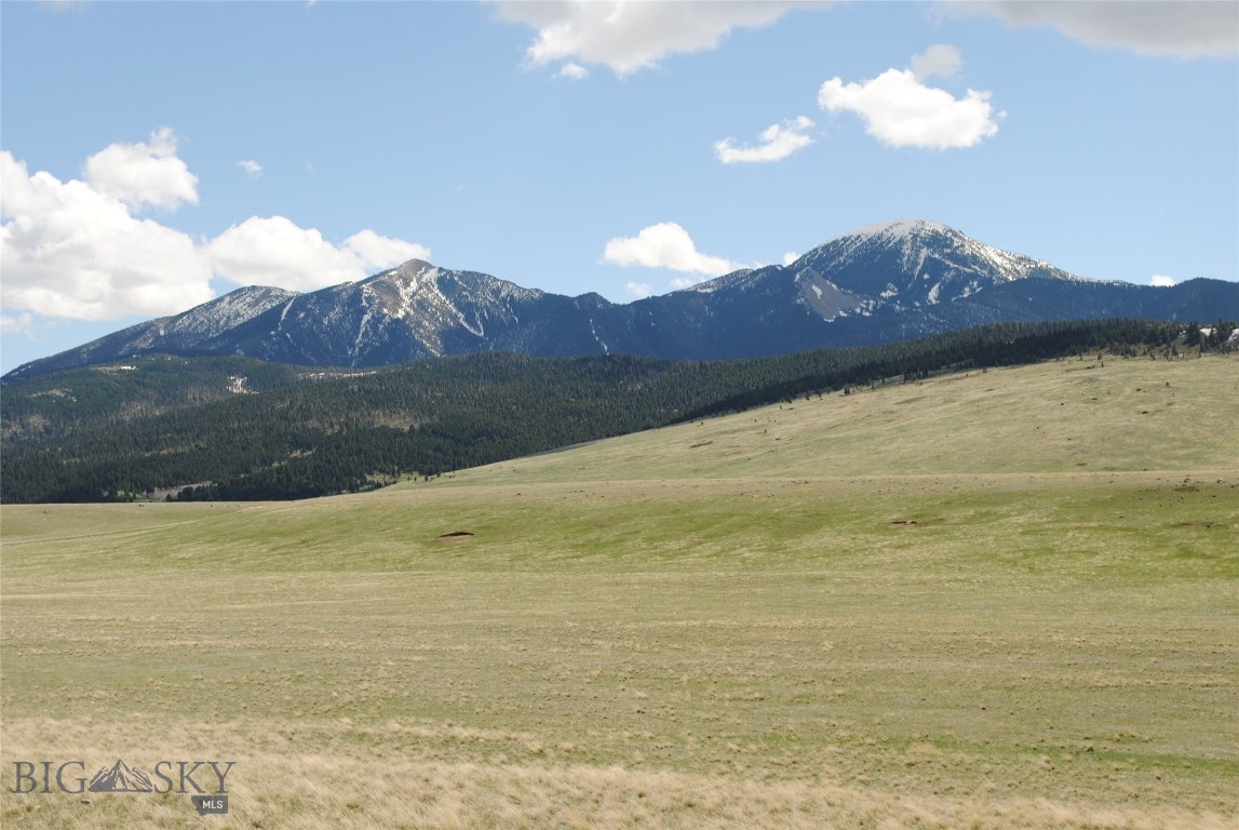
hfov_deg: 33.4
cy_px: 415
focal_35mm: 60
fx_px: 2068
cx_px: 620
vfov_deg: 22.7
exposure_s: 1/250
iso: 100
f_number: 8
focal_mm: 40
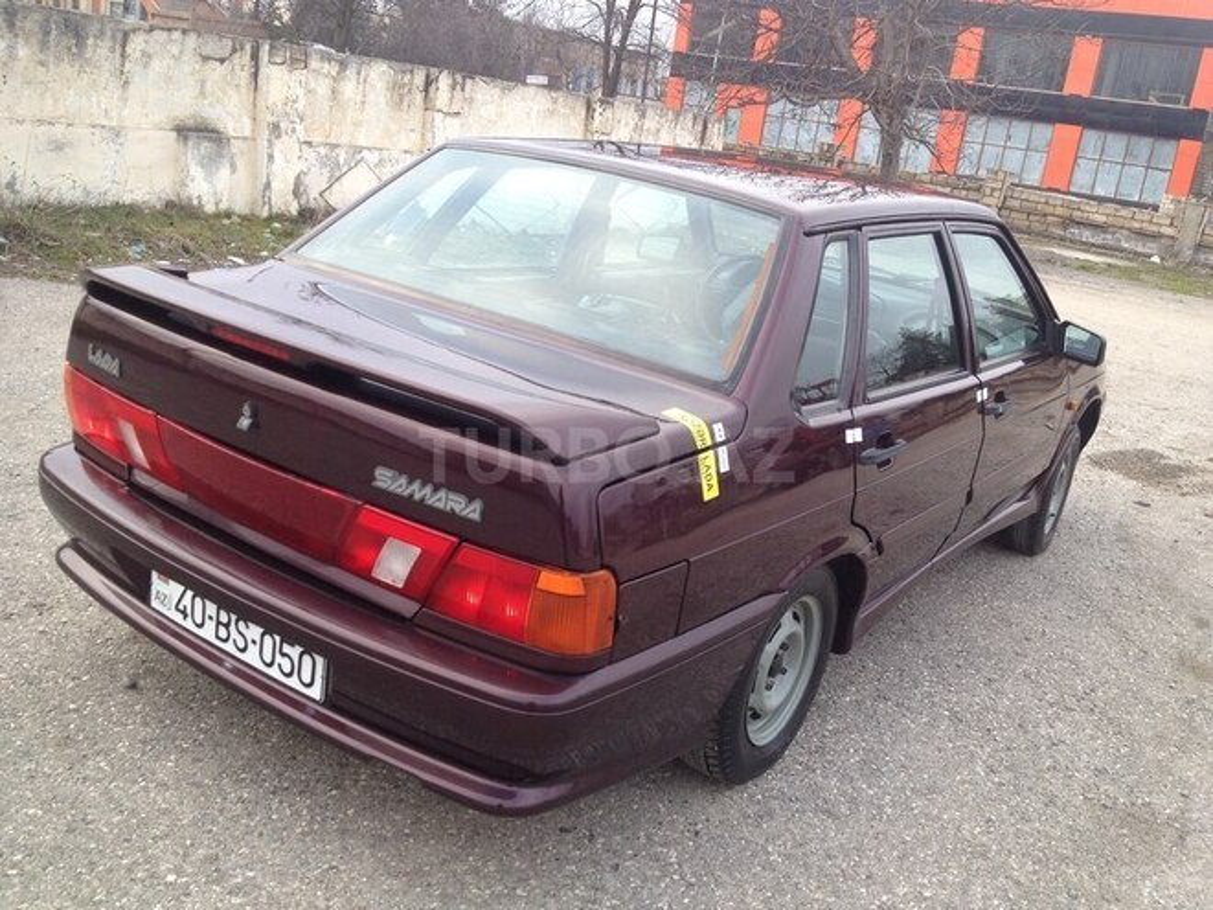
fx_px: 1226
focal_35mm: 35
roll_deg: -11.5
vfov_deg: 40.7
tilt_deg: -16.9
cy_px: 455
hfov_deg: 52.6
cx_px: 606
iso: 50
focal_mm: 4.28
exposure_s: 1/120
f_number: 2.4
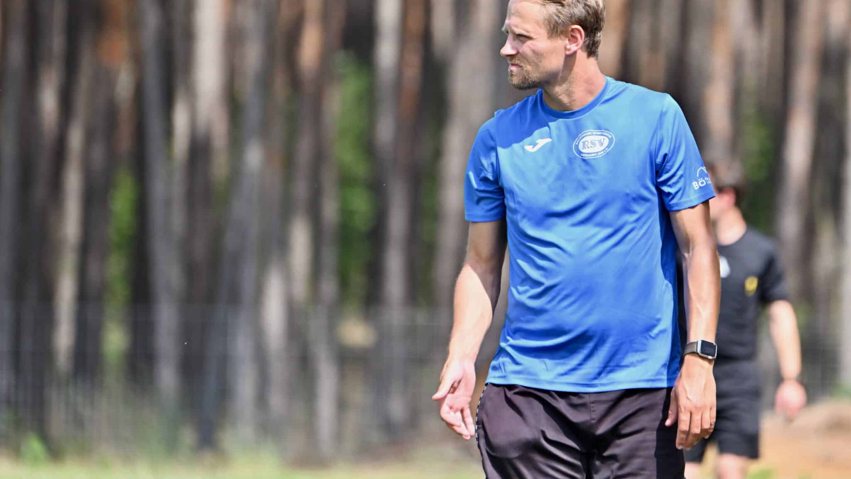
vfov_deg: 2.9
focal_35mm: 420
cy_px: 240
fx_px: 9477
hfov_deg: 5.1
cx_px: 426
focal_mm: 400
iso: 560
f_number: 5.6
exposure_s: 1/1600
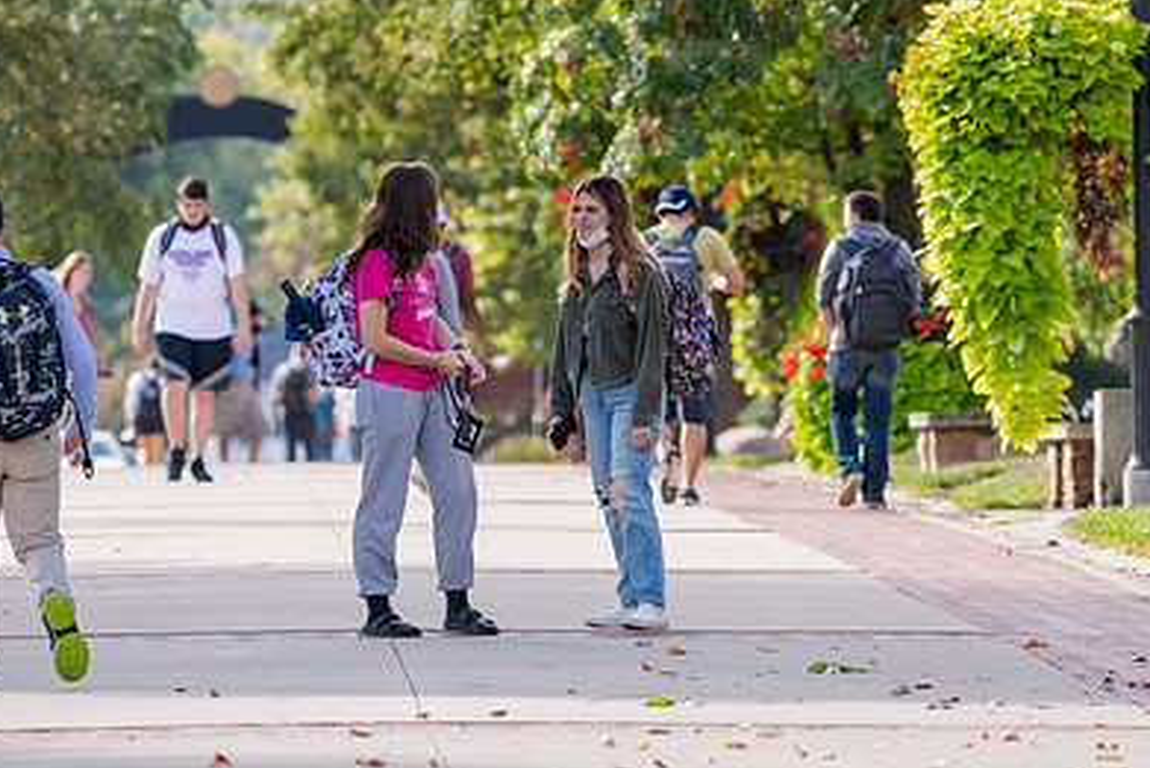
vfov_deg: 3.1
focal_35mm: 445
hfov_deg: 4.6
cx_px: 456
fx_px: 14220
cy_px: 349
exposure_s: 1/320
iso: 320
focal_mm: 300
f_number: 6.3
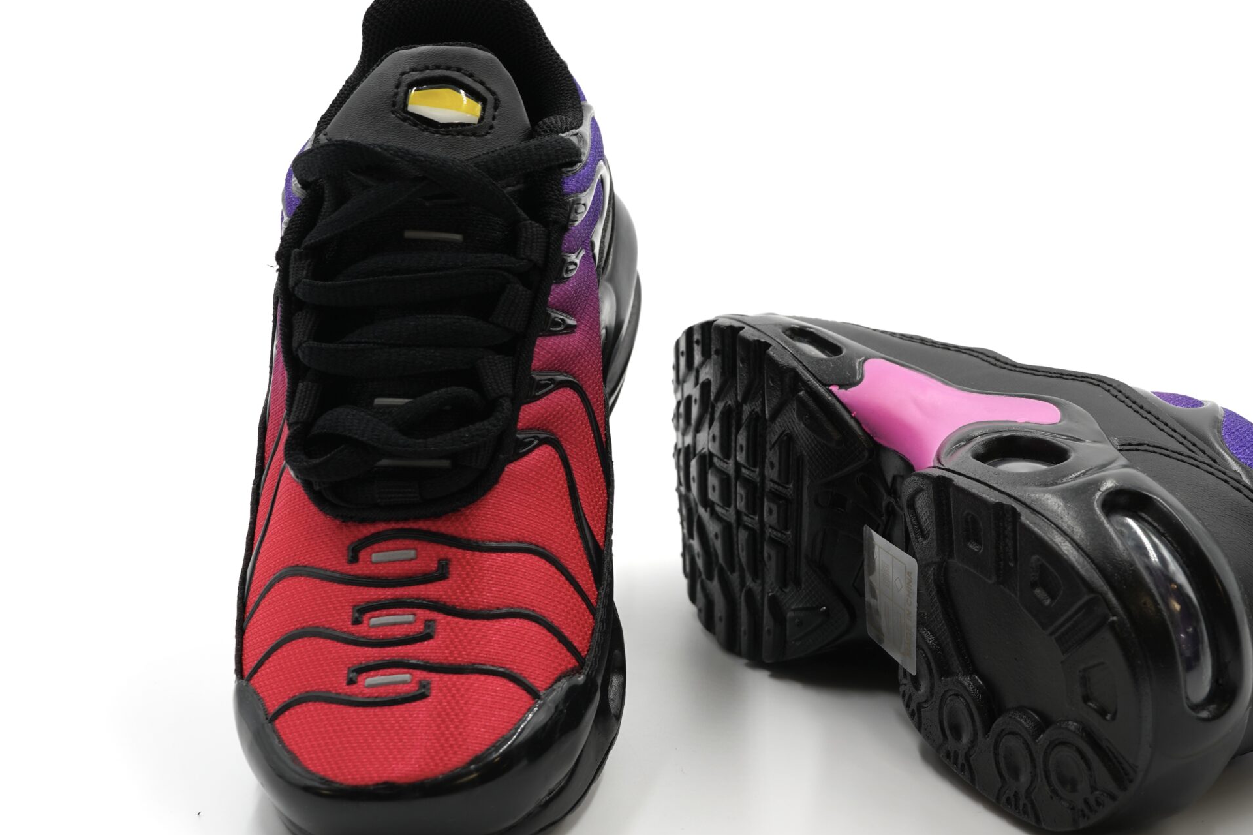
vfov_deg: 20.0
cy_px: 433
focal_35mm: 68
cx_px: 753
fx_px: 2367
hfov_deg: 29.6
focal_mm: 51
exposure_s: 1/20
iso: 200
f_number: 11
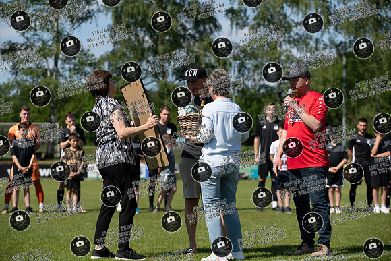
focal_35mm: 100
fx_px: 1086
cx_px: 196
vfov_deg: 13.7
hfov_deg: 20.4
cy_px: 130
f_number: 4
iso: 64
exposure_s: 1/800
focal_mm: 100
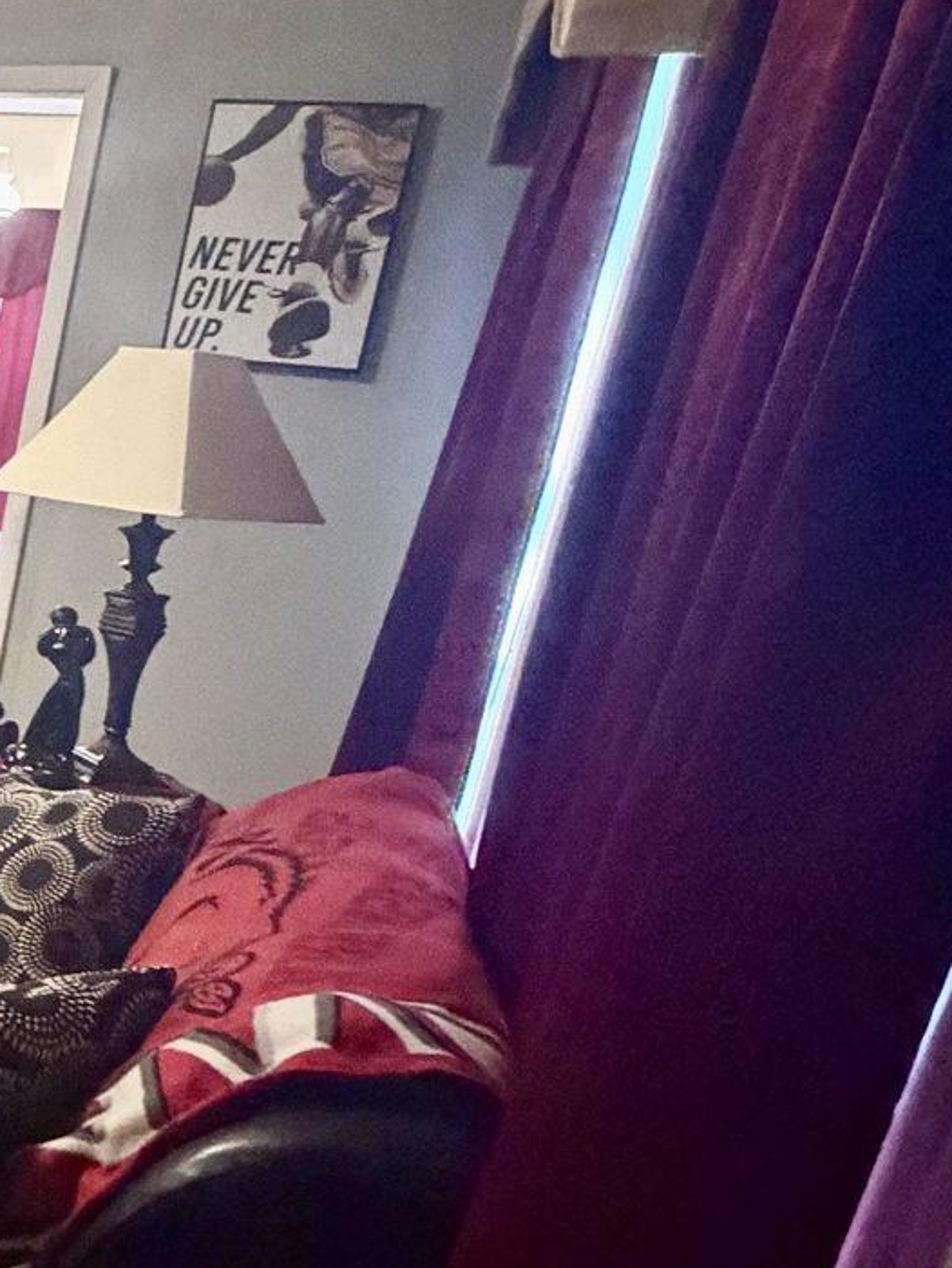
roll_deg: -5.0
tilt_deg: -16.5
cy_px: 830
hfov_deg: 23.0
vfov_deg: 40.8
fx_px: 1686
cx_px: -601
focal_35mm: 46
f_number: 2.2
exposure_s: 1/40
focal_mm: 2.22
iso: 1250
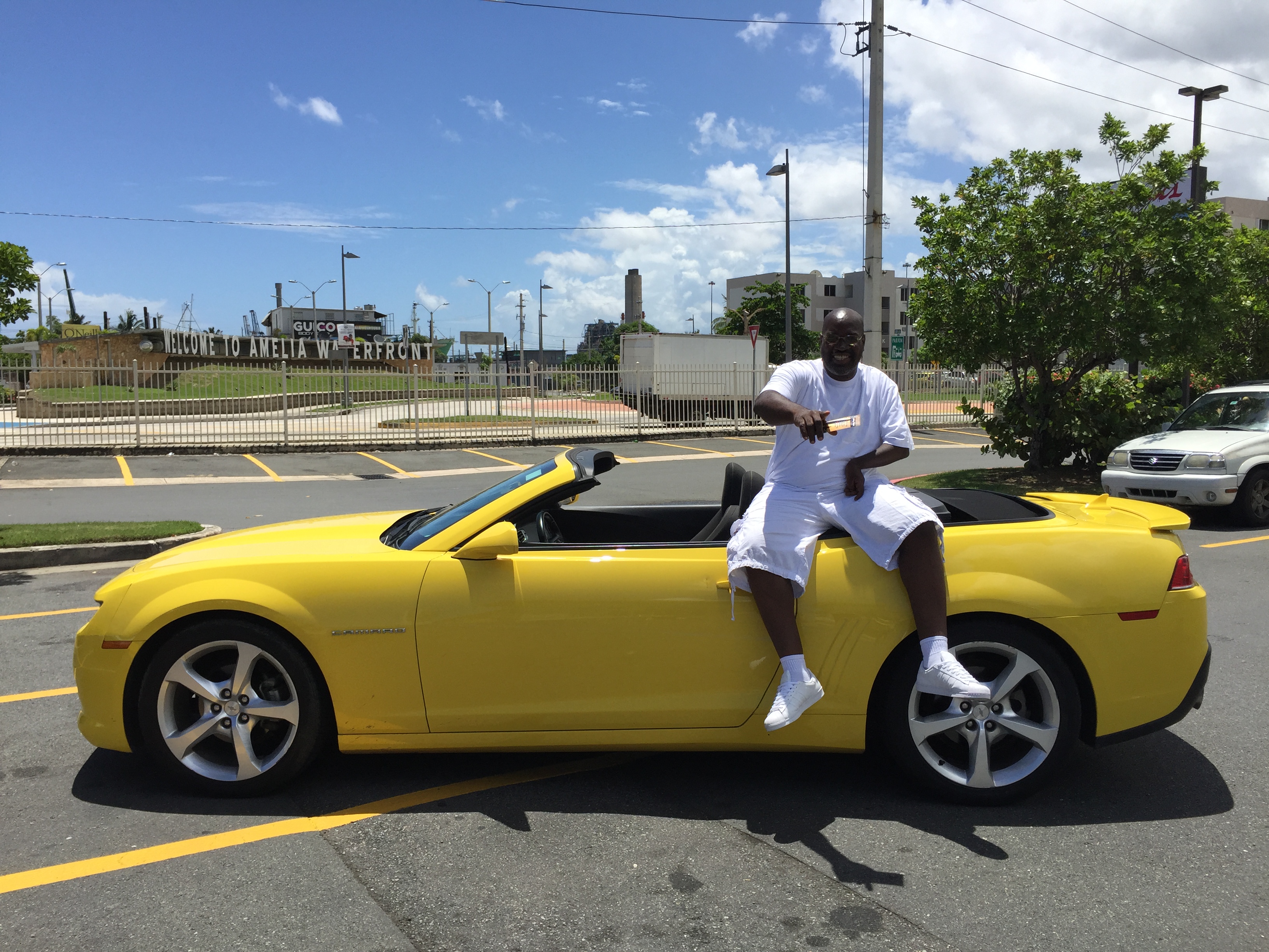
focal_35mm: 29
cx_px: 634
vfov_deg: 48.2
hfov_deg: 61.7
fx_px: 1063
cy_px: 476
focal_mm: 4.15
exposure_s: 1/2825
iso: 32
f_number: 2.2
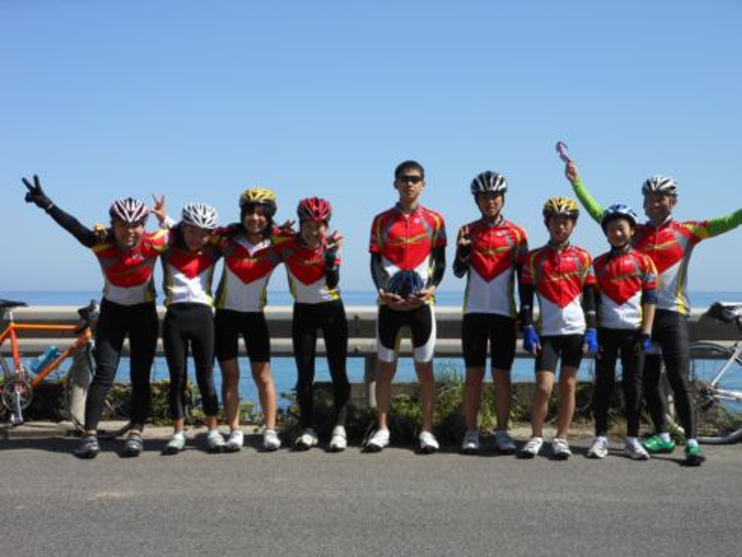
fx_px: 922
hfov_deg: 43.8
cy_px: 278
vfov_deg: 33.6
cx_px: 371
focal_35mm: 43
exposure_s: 1/800
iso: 80
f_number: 3.8
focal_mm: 7.7
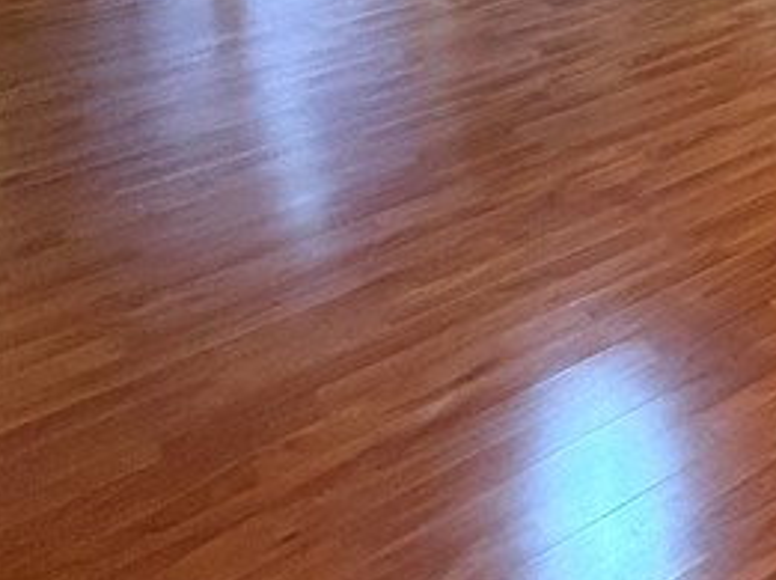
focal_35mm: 55
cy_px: -405
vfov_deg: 20.5
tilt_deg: -3.3
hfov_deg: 23.4
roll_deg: +0.6
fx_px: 1231
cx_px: 1308
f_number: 2.2
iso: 500
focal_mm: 2.22
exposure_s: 1/60
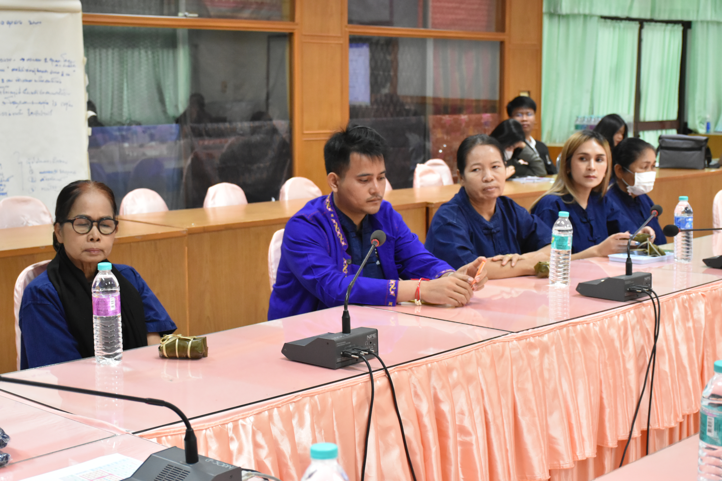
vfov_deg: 23.8
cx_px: 361
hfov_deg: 35.1
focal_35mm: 57
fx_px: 1143
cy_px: 240
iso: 3200
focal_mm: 38
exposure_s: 1/100
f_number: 5
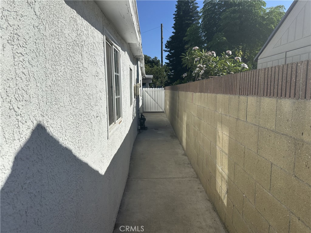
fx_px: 216
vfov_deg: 56.8
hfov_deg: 71.6
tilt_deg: -5.9
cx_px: 156
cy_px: 116
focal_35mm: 24
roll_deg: -0.9
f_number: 1.78
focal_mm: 6.86
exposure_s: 1/9709
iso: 80
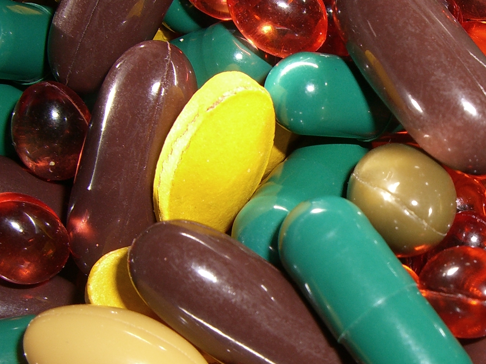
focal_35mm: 80
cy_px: 236
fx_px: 1123
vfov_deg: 18.4
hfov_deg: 23.9
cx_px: 420
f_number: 4.3
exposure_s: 1/60
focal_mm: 6.2
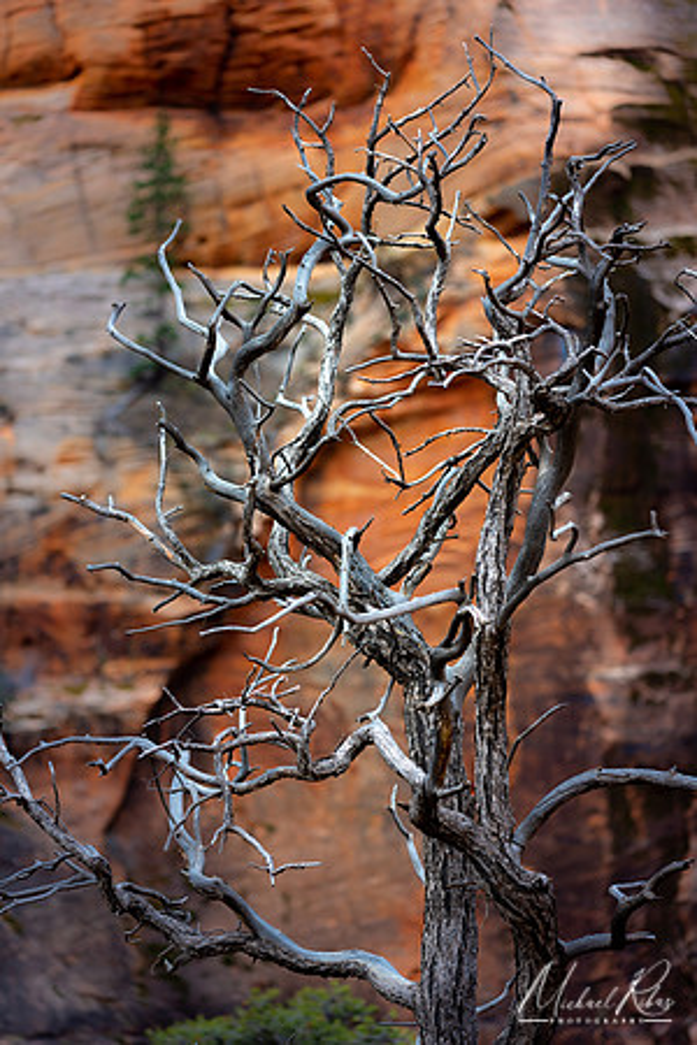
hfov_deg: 10.2
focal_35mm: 135
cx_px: 348
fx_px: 3920
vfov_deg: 15.2
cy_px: 522
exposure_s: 1/180
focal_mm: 135
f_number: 4
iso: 64
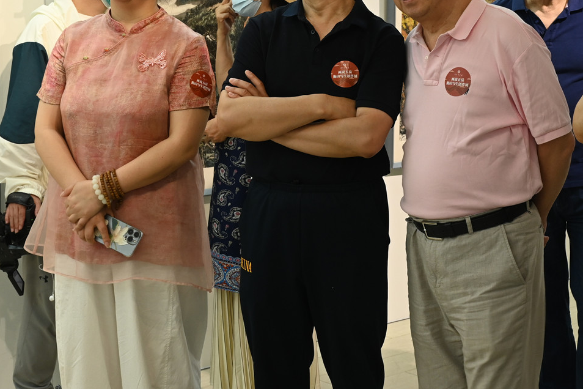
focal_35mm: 77
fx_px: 1252
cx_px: 435
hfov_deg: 25.9
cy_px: 57
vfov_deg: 17.4
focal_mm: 29.5
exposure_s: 1/50
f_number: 6.3
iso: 400
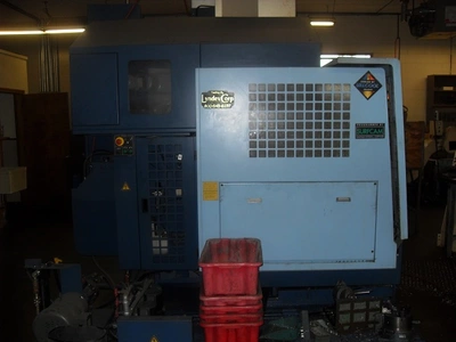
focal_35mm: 34
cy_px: 171
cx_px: 228
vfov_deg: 41.8
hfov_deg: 54.0
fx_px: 448
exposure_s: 1/45
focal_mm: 6.3
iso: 100
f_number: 2.8
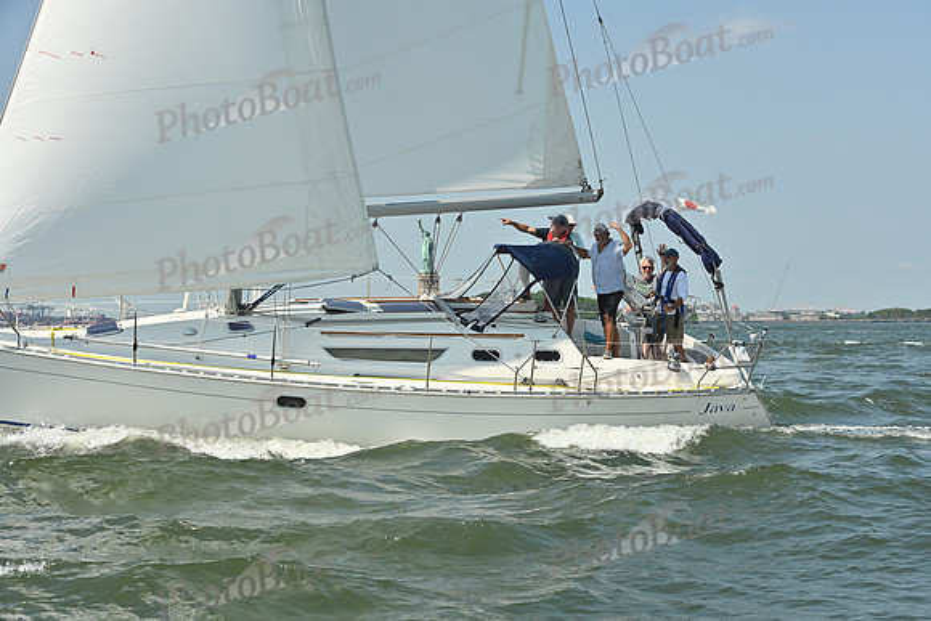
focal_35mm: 70
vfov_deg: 19.5
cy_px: 310
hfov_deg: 28.8
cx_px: 466
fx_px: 1811
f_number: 8
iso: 320
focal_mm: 70
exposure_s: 1/1250
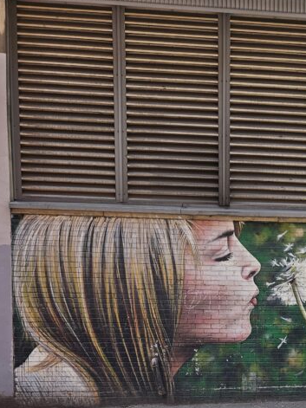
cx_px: 303
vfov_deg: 36.2
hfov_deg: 27.5
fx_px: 590
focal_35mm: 50
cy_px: 354
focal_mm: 5.4
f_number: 1.8
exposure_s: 1/190
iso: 25
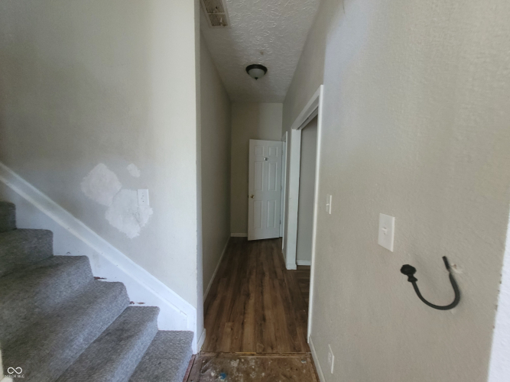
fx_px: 191
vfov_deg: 89.9
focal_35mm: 13
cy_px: 191
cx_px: 255
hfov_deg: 106.2
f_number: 2.2
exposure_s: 1/30
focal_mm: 1.74
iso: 400
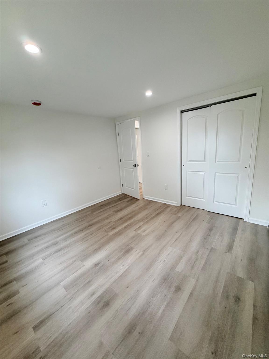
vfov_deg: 102.1
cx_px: 134
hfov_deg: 85.7
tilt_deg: -12.2
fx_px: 145
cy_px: 180
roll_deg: +4.3
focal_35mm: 14
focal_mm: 2.22
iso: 200
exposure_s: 1/60
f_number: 2.2
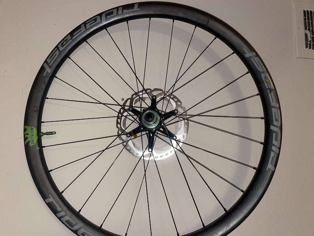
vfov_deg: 53.1
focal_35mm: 26
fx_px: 236
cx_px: 157
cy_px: 118
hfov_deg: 67.3
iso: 50
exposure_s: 1/20
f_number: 1.6
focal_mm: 4.2
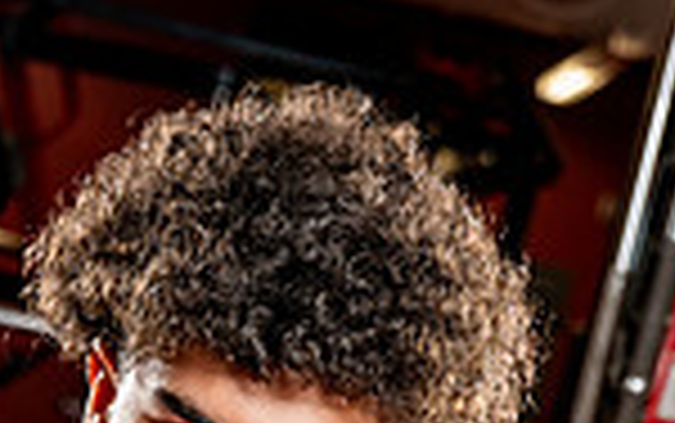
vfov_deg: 7.7
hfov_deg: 13.1
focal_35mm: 159
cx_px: 81
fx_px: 2927
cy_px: 994
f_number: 4.5
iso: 250
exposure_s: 1/250
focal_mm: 52
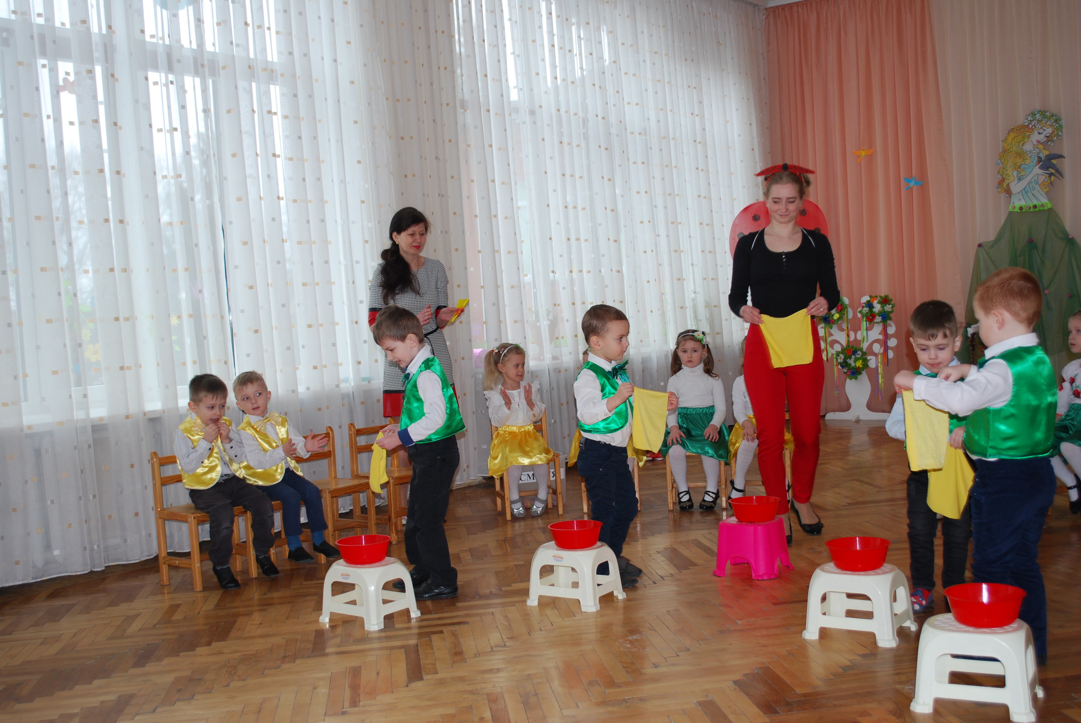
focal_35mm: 39
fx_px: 1172
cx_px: 540
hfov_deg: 49.5
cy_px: 362
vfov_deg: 34.3
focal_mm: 26
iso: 200
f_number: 4.2
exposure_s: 1/60
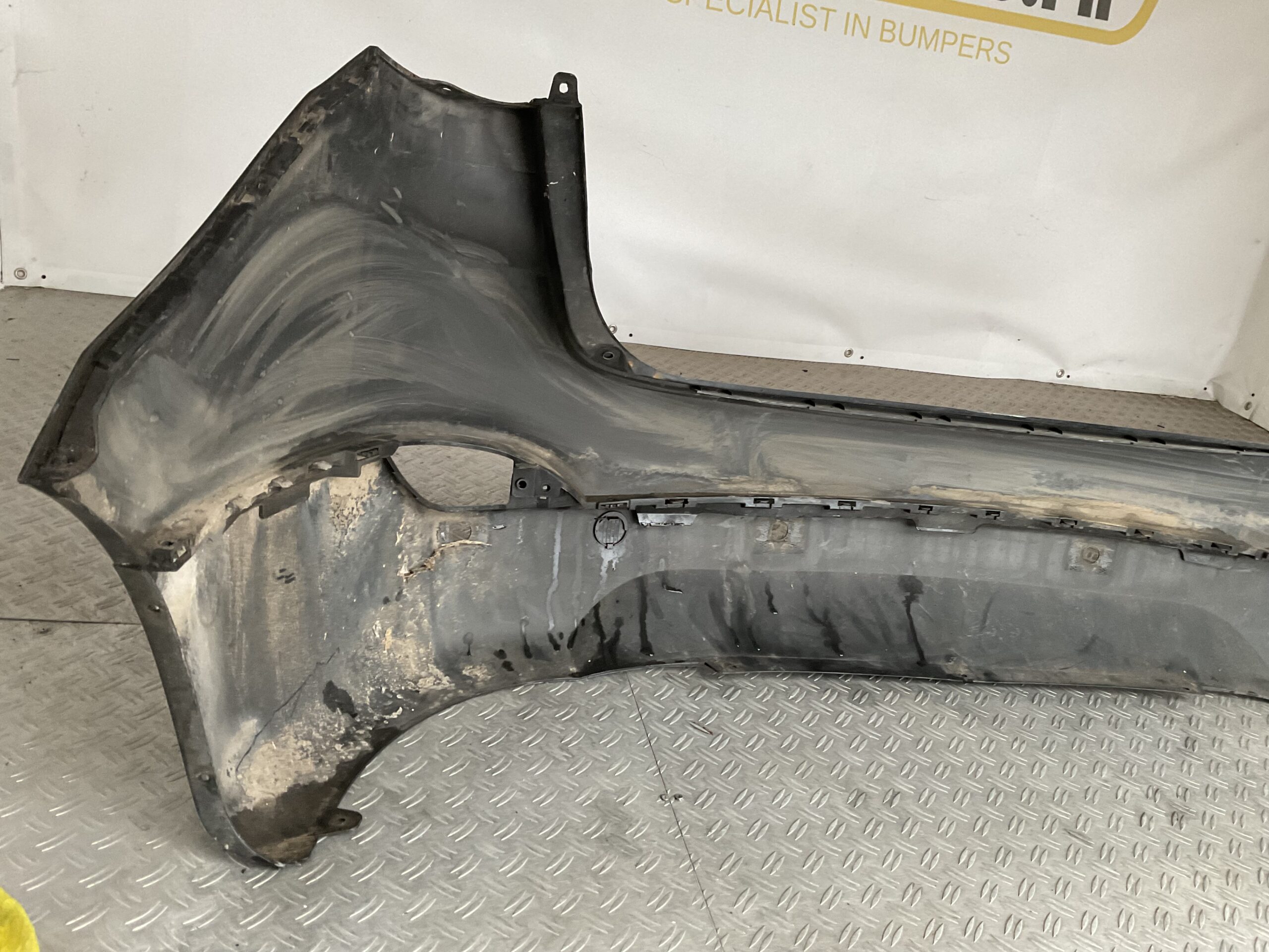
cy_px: 476
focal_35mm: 29
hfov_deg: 61.7
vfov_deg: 48.2
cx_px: 634
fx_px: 1063
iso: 160
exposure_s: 1/60
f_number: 1.8
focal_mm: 3
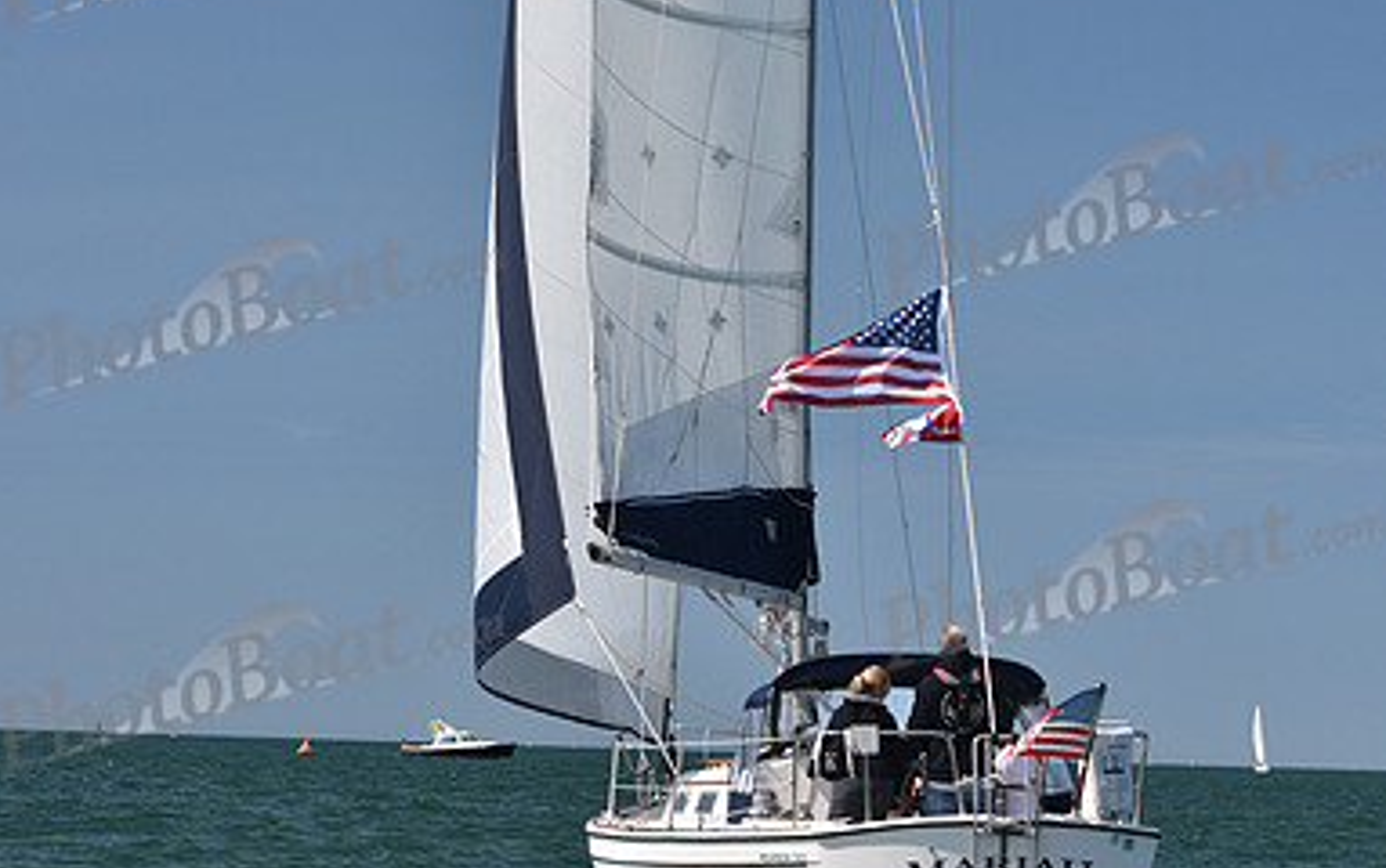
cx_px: 693
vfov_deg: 12.1
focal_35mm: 108
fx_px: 4082
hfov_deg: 19.3
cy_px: 72
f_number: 5.6
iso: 320
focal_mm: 70
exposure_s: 1/1000
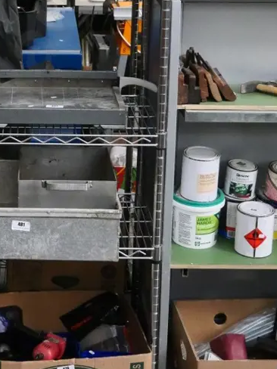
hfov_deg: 17.2
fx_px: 896
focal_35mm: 84
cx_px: 14
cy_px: 78
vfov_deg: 23.0
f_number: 4.1
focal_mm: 20
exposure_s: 1/500
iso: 6400
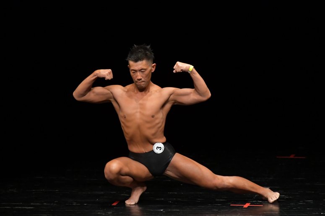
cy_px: 108
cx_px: 162
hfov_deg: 4.6
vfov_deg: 3.1
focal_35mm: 450
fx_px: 4061
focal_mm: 300
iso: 3200
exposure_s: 1/400
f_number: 5.6
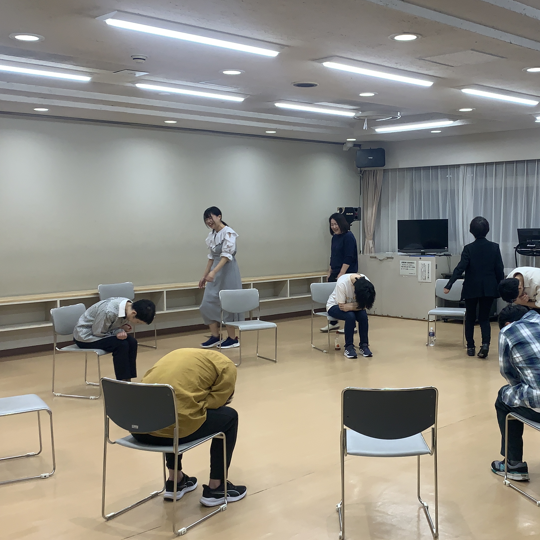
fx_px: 759
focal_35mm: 43
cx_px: 339
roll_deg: +0.9
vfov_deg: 39.1
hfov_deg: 38.9
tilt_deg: -6.5
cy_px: 296
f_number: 1.8
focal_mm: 4.25
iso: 80
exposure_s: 1/121
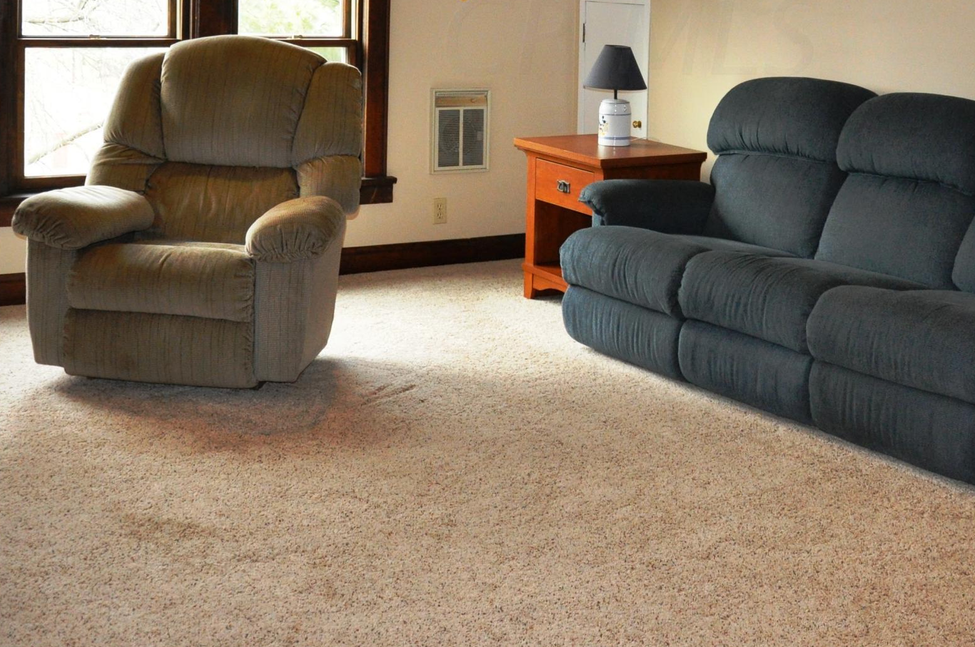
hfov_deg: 37.9
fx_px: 1406
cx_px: 630
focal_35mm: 52
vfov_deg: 24.9
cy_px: 35
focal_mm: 18
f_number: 3.5
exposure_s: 1/100
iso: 800
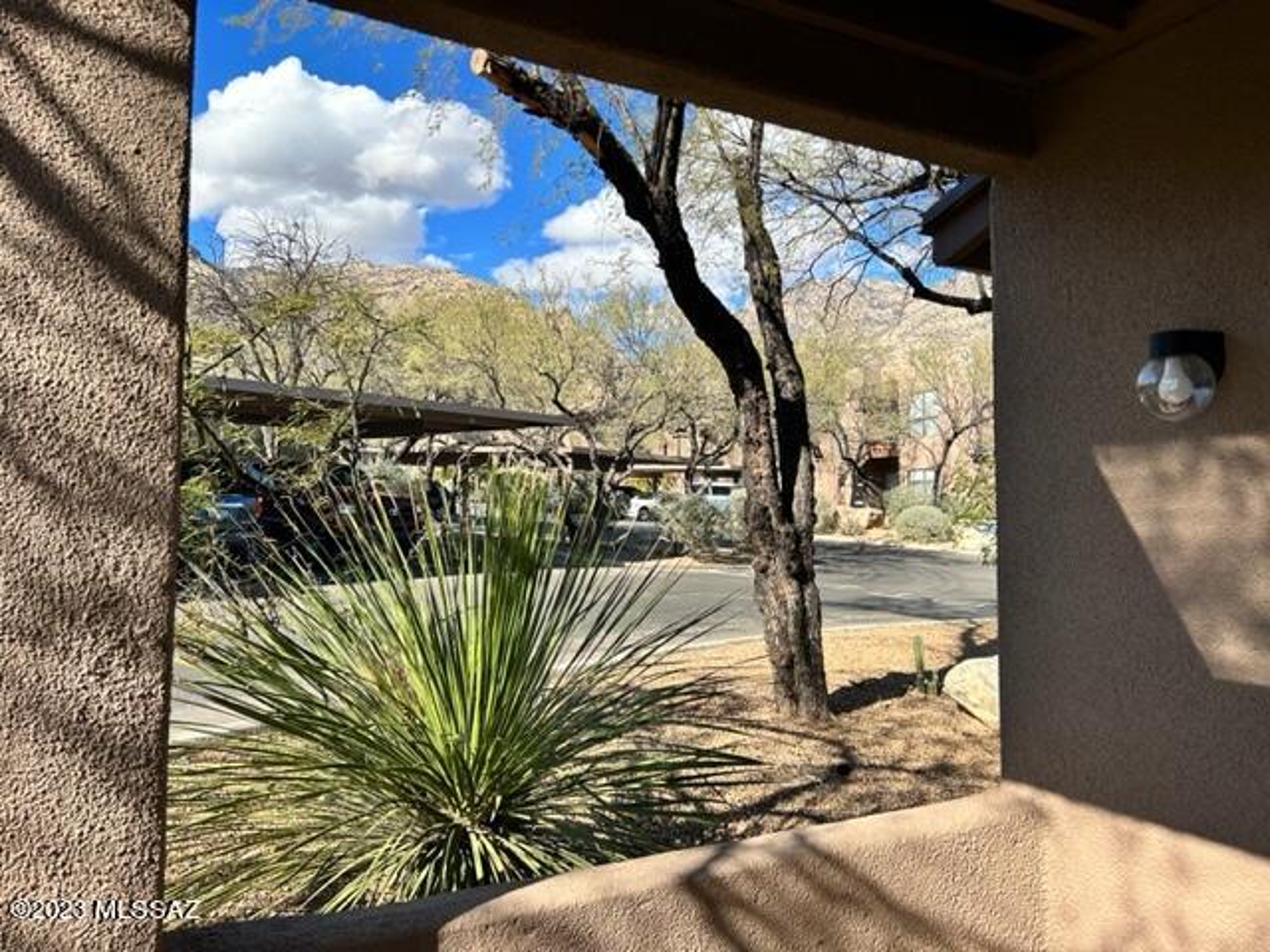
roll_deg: -0.5
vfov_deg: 53.1
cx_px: 635
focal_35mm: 26
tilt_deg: +4.4
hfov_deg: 67.3
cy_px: 476
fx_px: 954
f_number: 1.5
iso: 50
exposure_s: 1/2123
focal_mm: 5.7
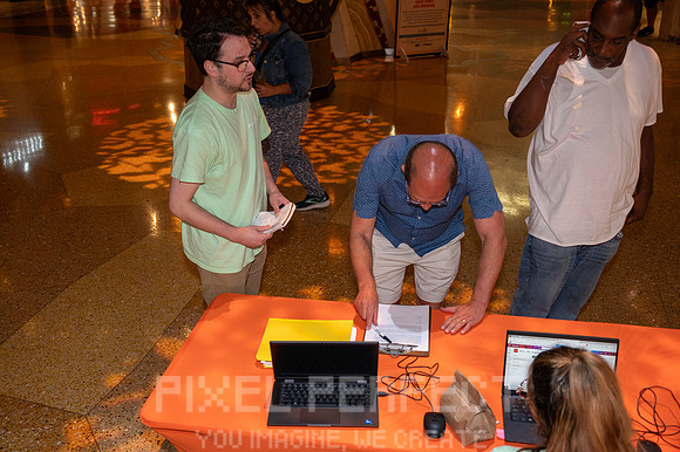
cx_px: 340
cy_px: 226
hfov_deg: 51.9
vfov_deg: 35.9
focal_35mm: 37
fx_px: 698
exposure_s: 1/60
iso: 2500
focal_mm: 37
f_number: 5
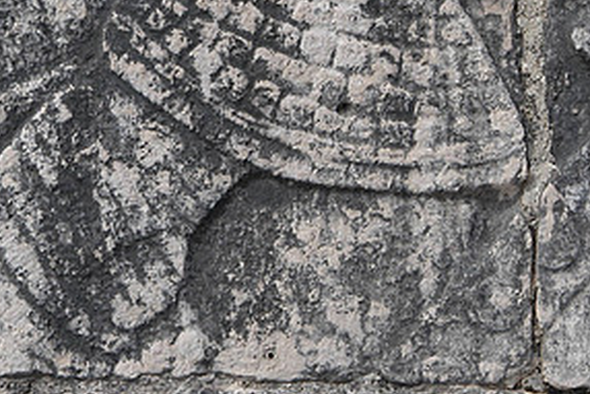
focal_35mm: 158
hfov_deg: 13.0
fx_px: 2591
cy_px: 0
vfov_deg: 8.6
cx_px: 285
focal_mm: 52
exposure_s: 1/400
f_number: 10
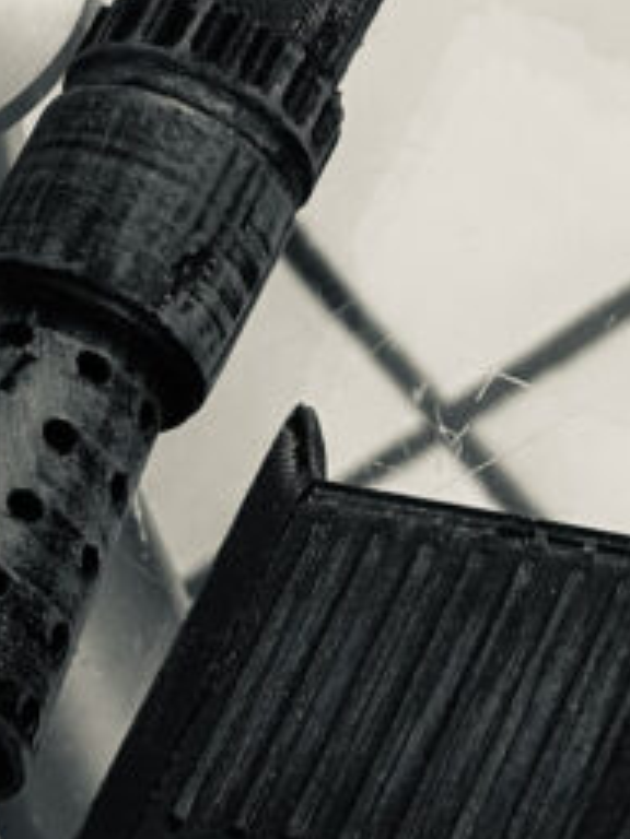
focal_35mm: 192
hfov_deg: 7.6
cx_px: 978
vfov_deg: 10.3
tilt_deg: -59.5
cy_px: 357
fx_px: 4659
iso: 500
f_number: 1.78
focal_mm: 6.86
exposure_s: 1/25
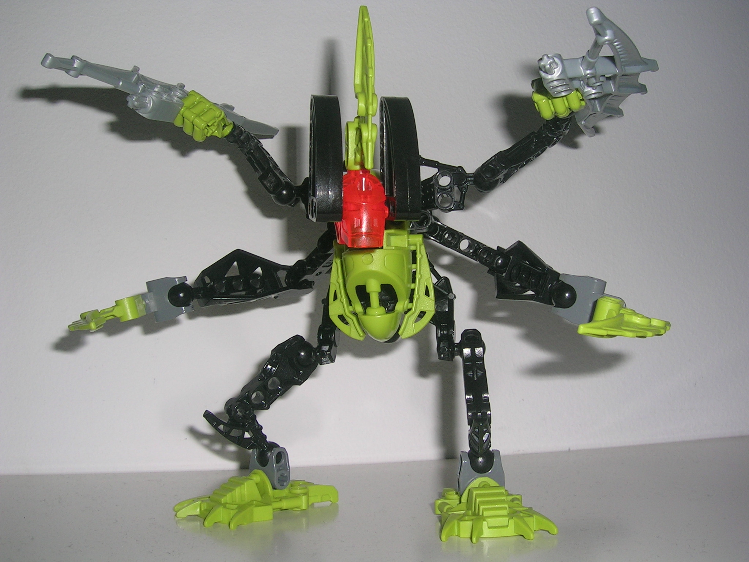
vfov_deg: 40.7
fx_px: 757
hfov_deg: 52.6
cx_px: 374
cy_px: 281
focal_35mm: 35
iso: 50
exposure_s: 1/60.1
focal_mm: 5.4
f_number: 4.8
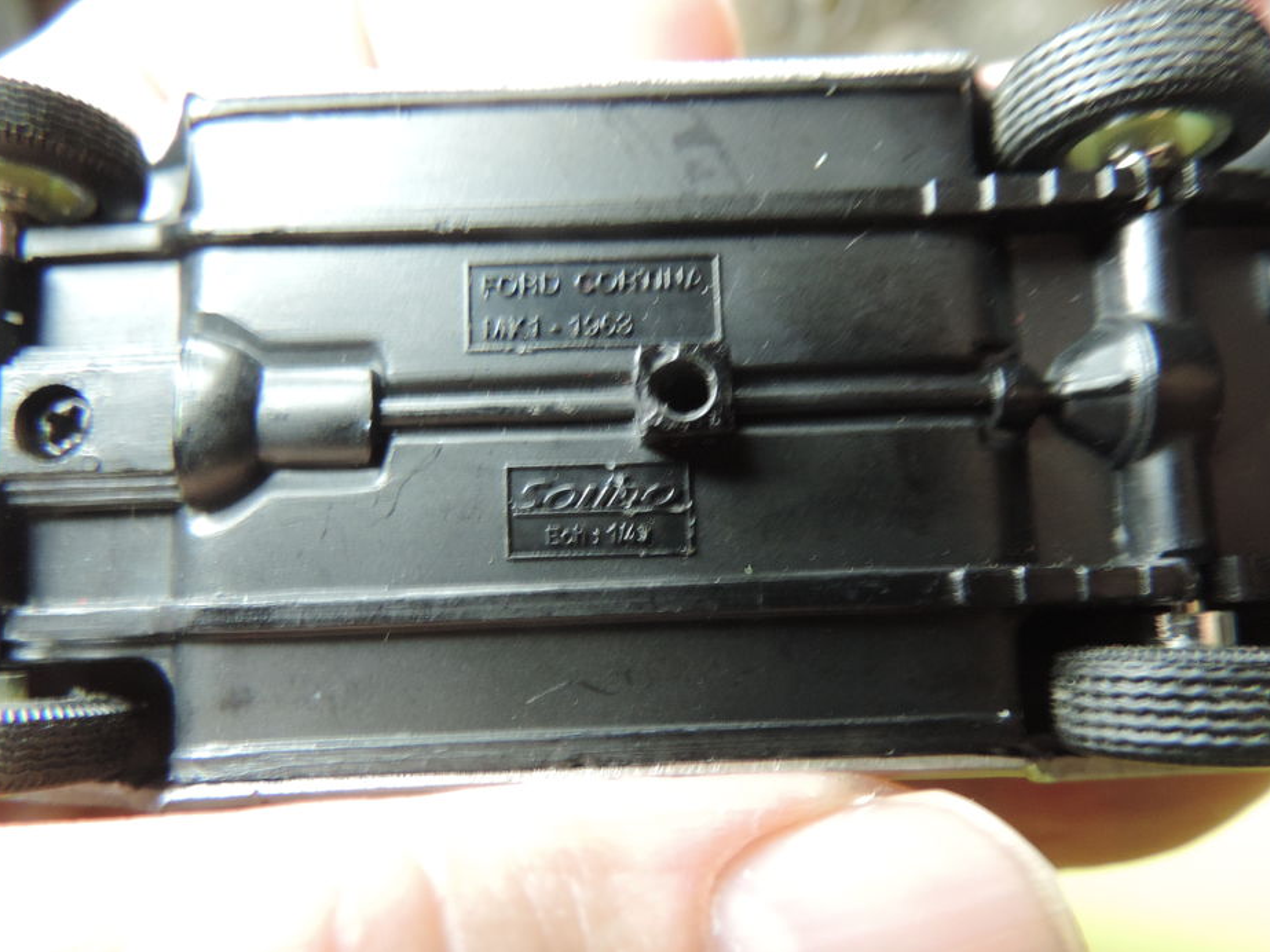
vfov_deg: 53.0
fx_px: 954
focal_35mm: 26
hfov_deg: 67.3
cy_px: 494
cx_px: 649
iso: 400
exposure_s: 1/20
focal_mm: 4.3
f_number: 3
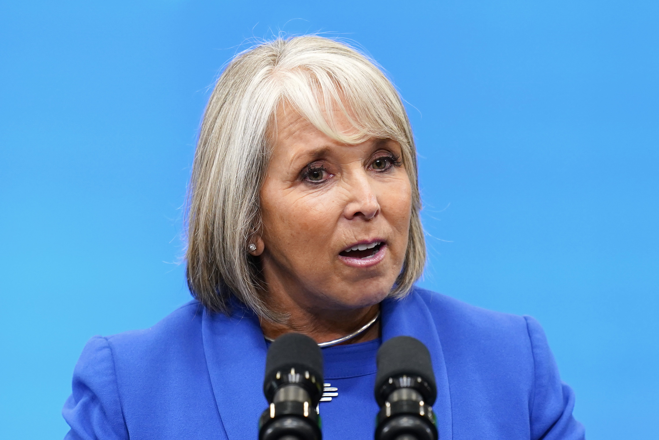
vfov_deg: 3.4
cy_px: 220
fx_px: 7322
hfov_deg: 5.2
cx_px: 330
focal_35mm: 400
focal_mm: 400
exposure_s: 1/125
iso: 1000
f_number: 3.5
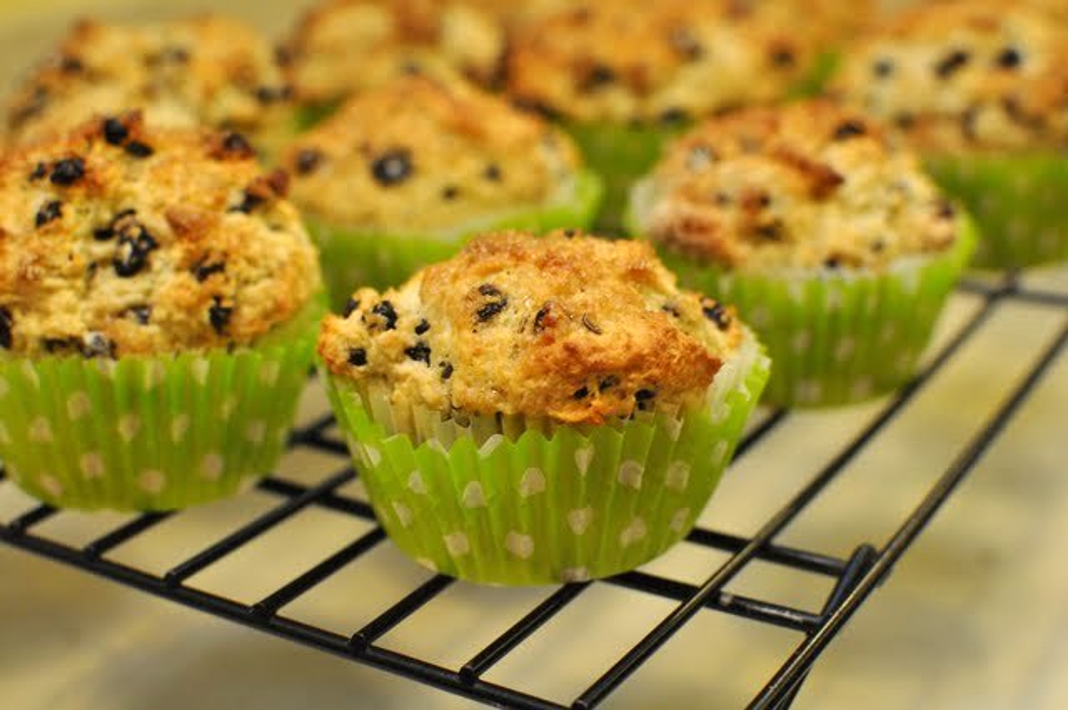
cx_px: 534
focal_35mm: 52
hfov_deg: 37.9
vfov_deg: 25.7
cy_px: 355
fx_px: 1556
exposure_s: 1/60
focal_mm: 35
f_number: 4
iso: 800
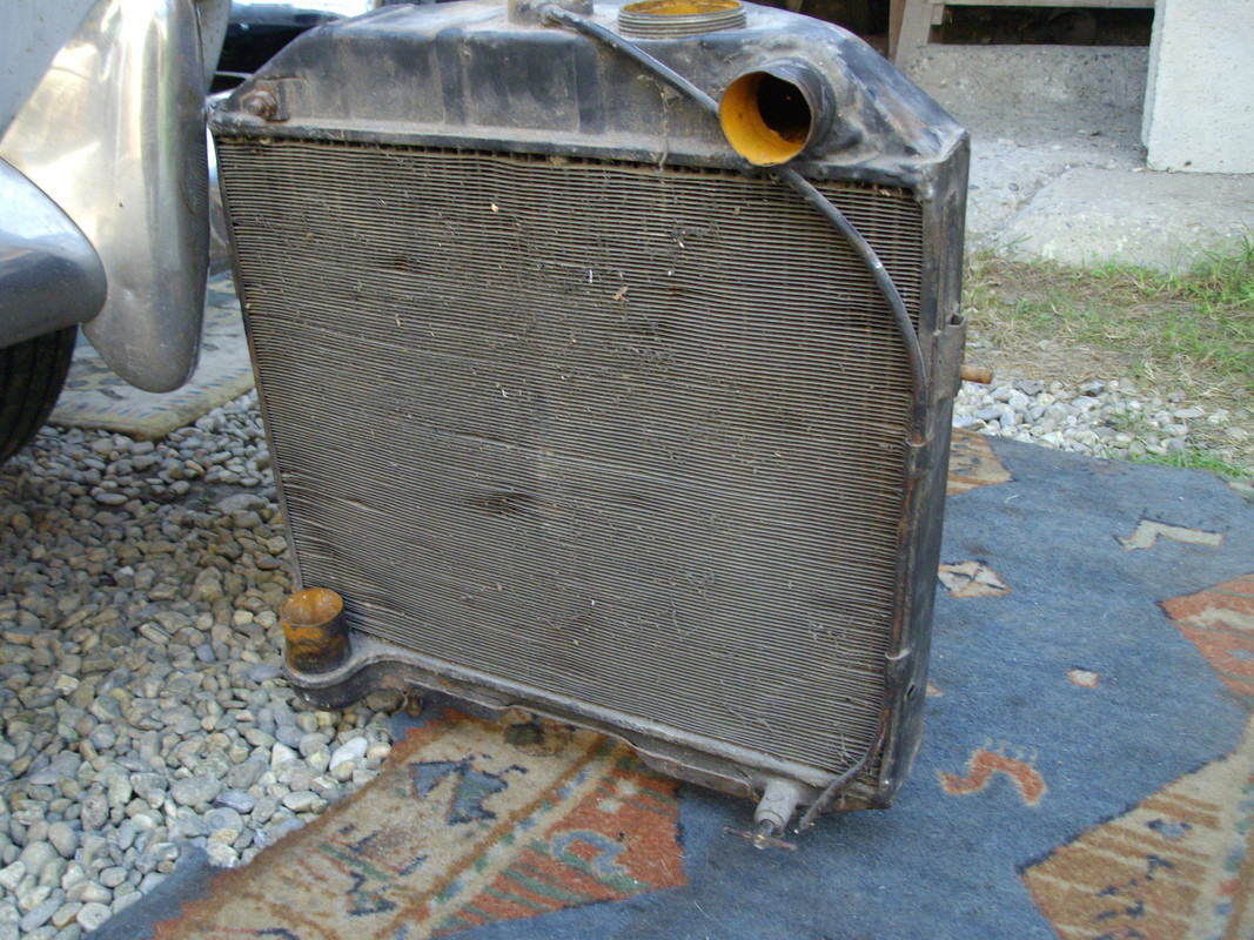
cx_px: 627
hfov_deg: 51.4
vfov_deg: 39.6
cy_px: 470
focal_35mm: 36
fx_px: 1304
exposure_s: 1/50
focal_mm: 6
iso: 160
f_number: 2.7
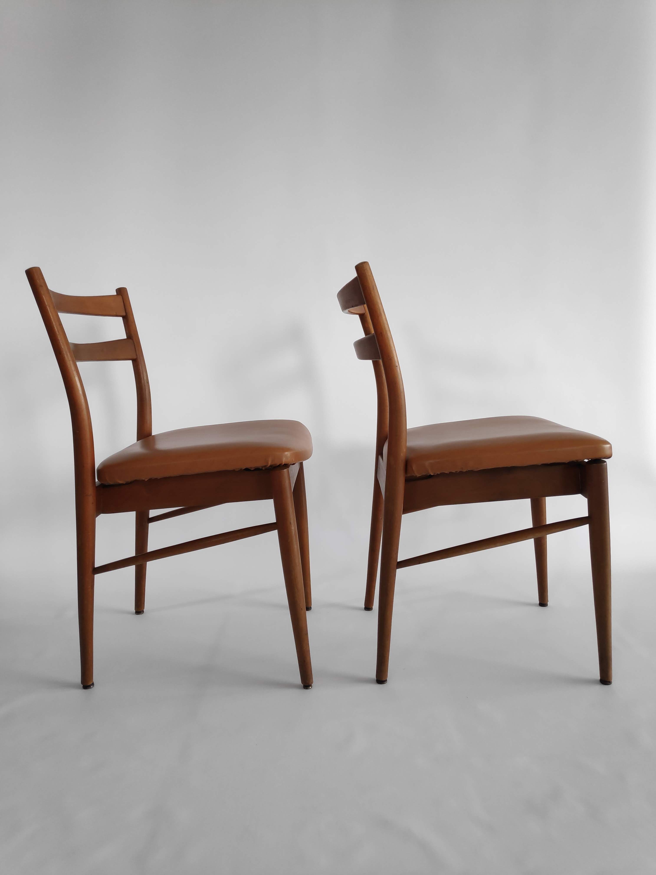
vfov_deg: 81.7
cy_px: 438
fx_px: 505
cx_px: 328
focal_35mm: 20
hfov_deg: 66.0
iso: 701
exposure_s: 1/100
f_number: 1.9
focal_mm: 3.94
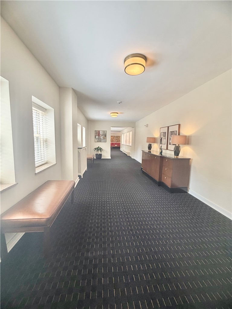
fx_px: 125
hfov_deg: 85.7
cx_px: 116
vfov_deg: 102.1
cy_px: 154
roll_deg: -1.5
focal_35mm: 14
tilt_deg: -5.5
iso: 200
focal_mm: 2.22
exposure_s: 1/120
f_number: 2.2
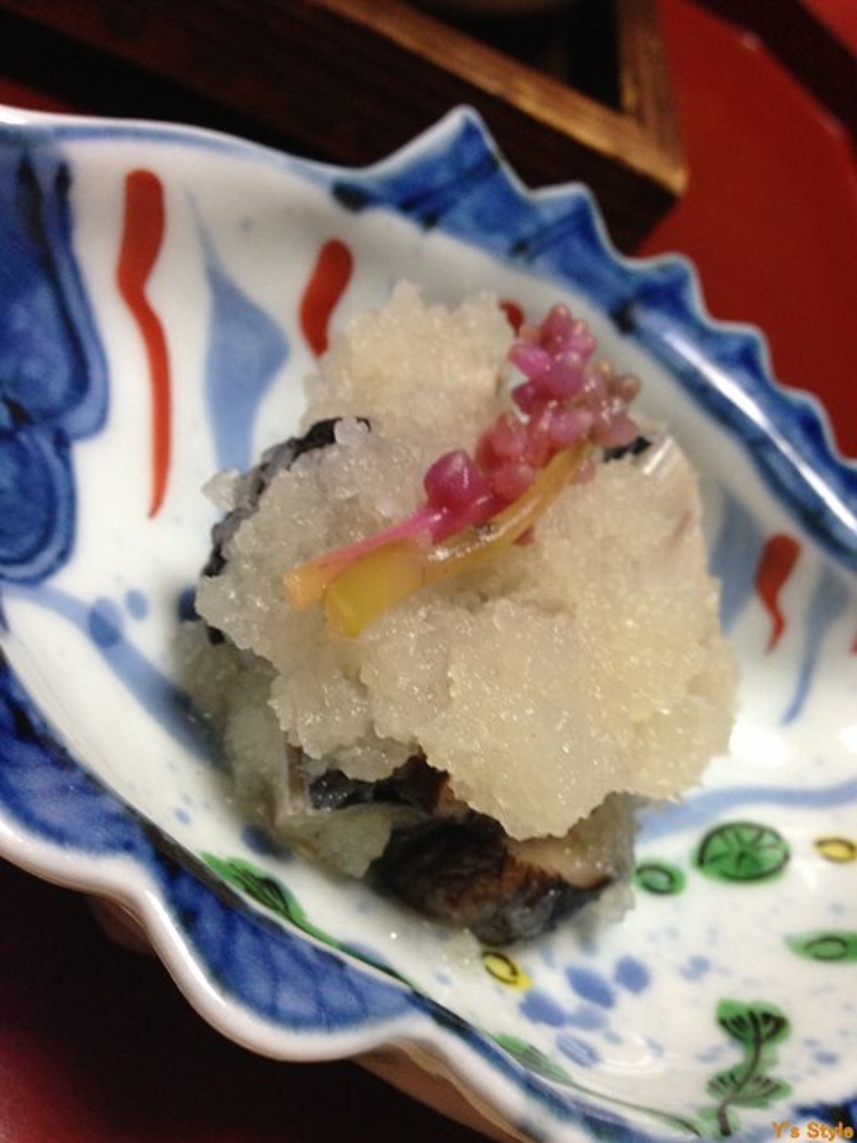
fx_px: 1089
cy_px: 572
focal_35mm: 33
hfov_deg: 42.9
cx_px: 428
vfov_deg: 55.4
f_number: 2.4
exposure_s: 1/20
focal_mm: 4.13
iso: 200
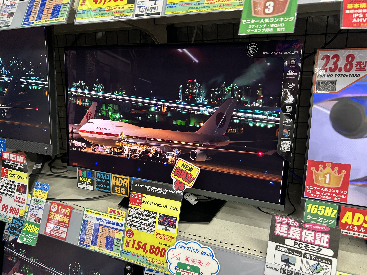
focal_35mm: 26
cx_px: 184
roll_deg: +1.7
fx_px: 276
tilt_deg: -15.6
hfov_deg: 67.3
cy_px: 138
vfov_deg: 53.1
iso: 125
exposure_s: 1/50
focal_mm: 5.7
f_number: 1.5
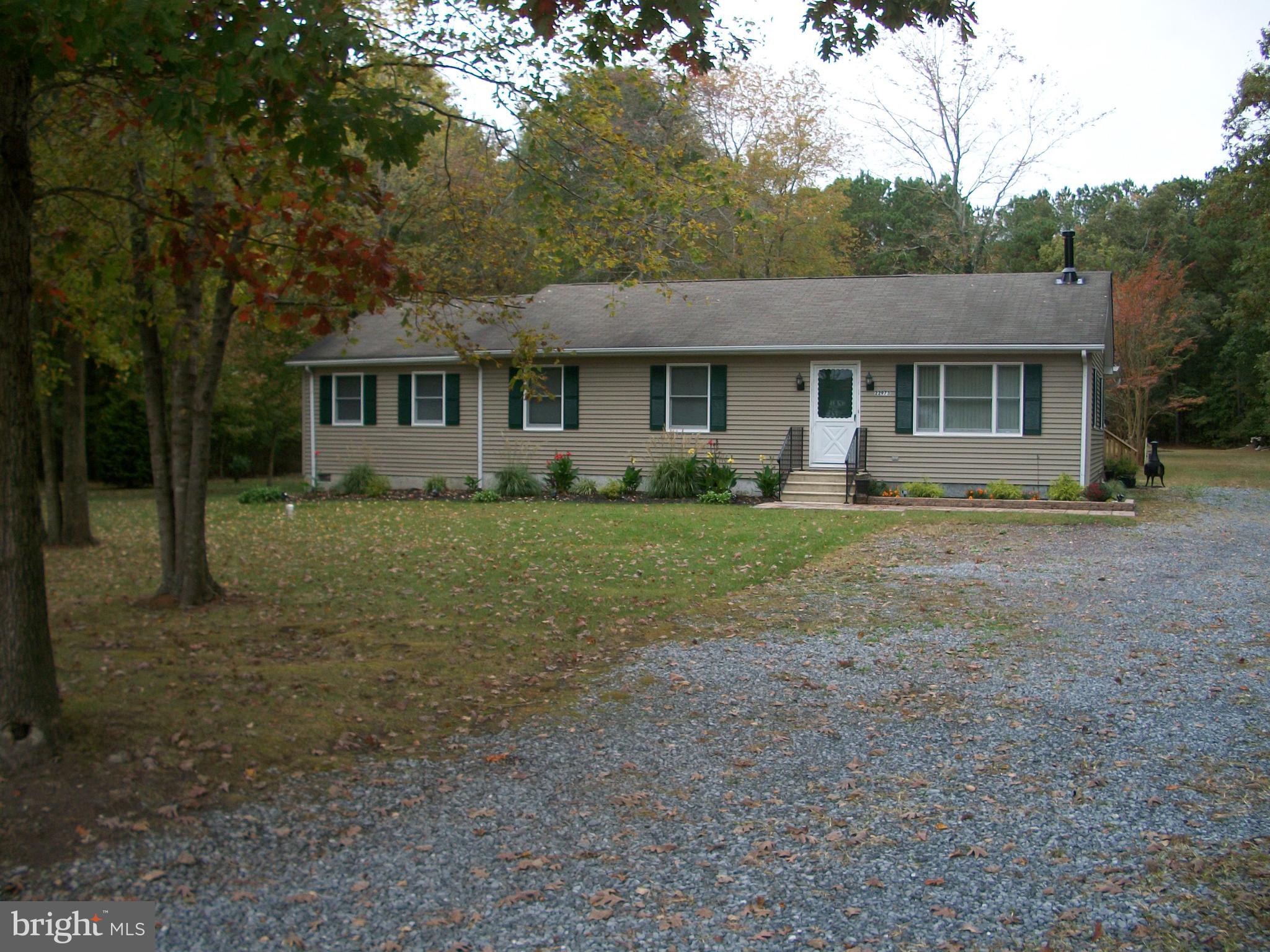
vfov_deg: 40.7
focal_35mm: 35
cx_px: 635
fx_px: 1284
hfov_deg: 52.6
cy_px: 476
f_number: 3.1
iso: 80
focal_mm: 6.3
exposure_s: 1/400
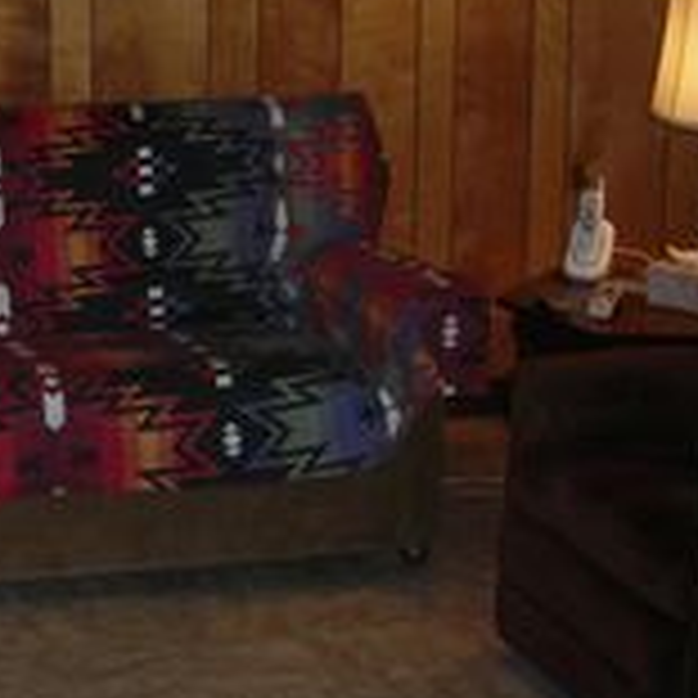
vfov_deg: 19.9
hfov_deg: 19.7
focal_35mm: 86
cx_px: 36
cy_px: 126
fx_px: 1962
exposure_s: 1/60.1
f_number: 3.3
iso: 110
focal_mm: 6.8
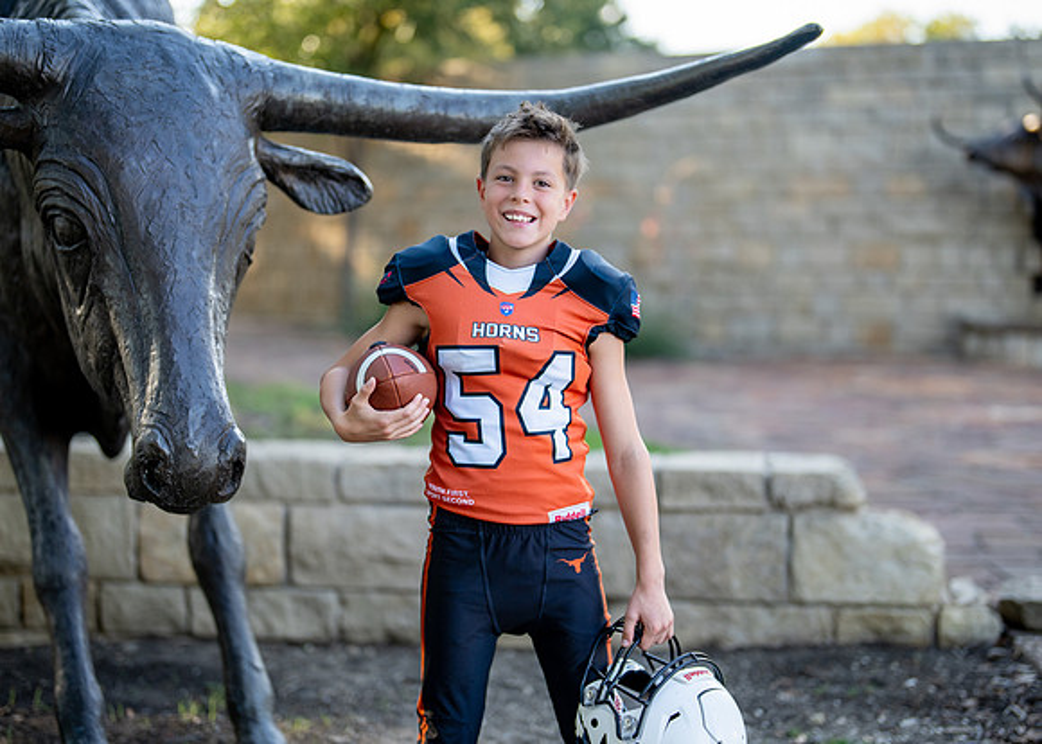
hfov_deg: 31.9
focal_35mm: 62
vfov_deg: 23.1
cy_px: 374
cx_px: 515
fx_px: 1823
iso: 200
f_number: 1.2
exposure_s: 1/1600
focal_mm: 50
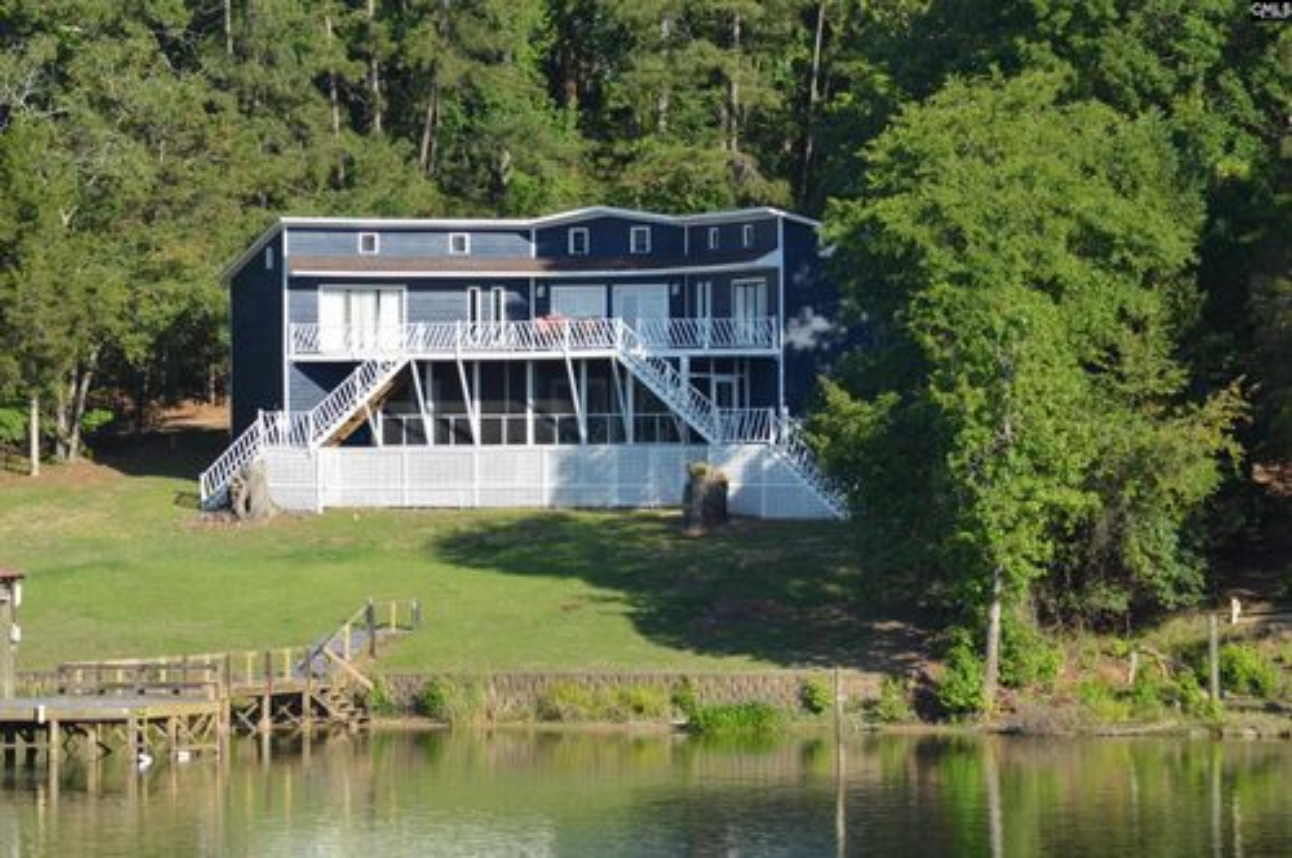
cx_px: 646
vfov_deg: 7.6
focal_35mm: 180
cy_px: 429
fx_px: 6452
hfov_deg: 11.4
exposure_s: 1/500
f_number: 5.6
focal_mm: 120
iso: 160
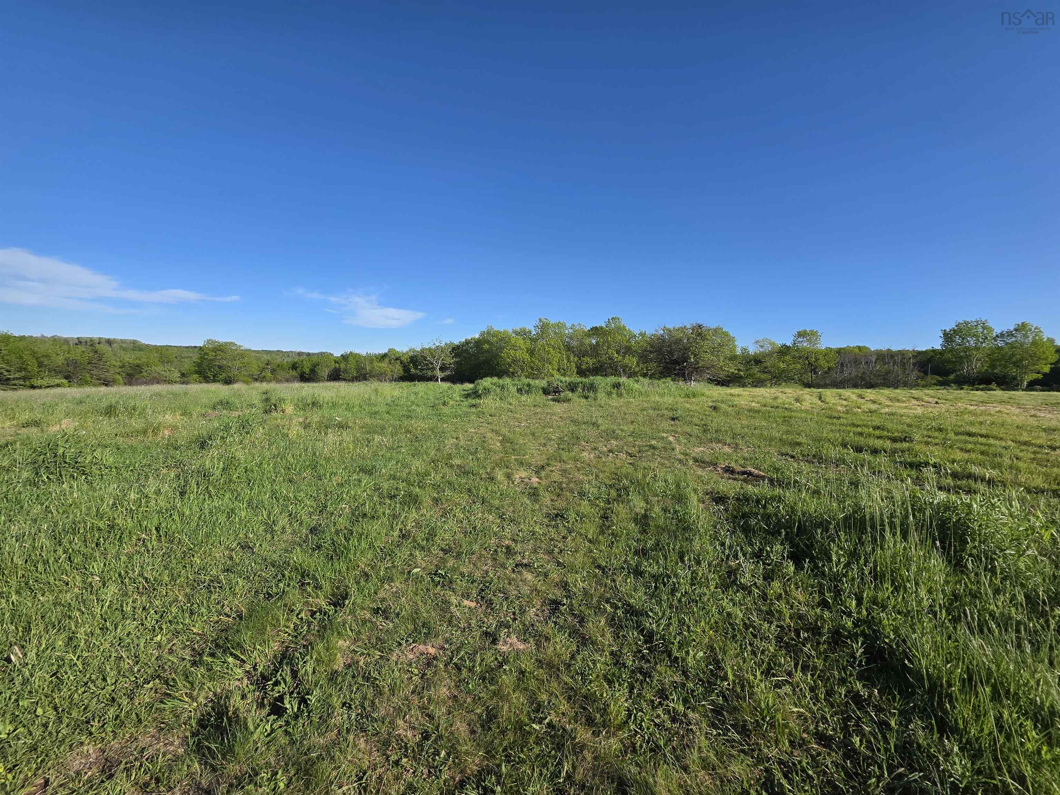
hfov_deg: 106.2
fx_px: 398
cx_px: 530
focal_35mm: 13
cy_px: 398
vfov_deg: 89.9
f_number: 1.9
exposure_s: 1/2289
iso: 40
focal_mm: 2.2
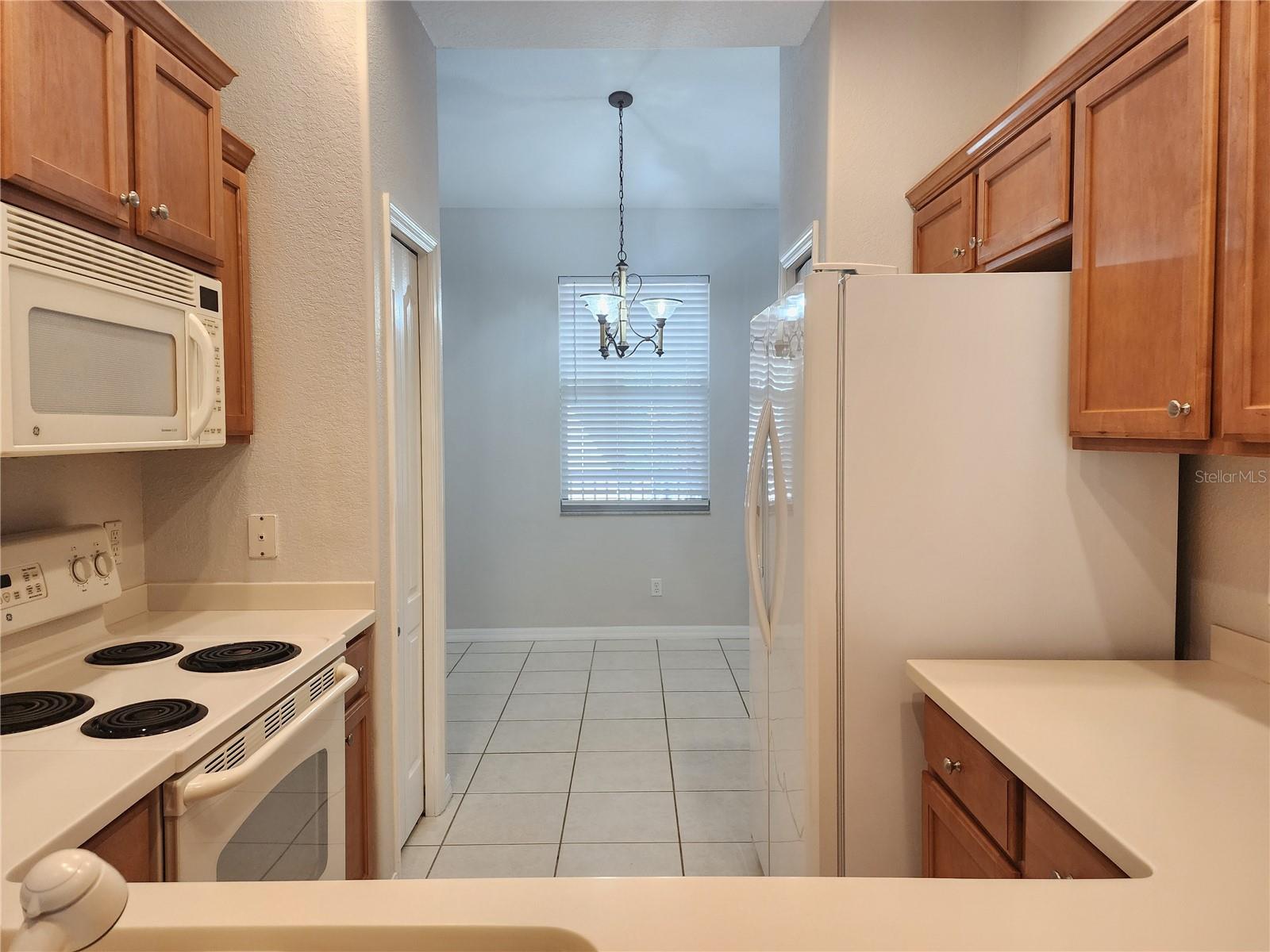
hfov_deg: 73.9
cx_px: 635
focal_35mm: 23
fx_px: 844
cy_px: 476
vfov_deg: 58.9
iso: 250
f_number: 1.8
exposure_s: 1/120
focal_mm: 6.4
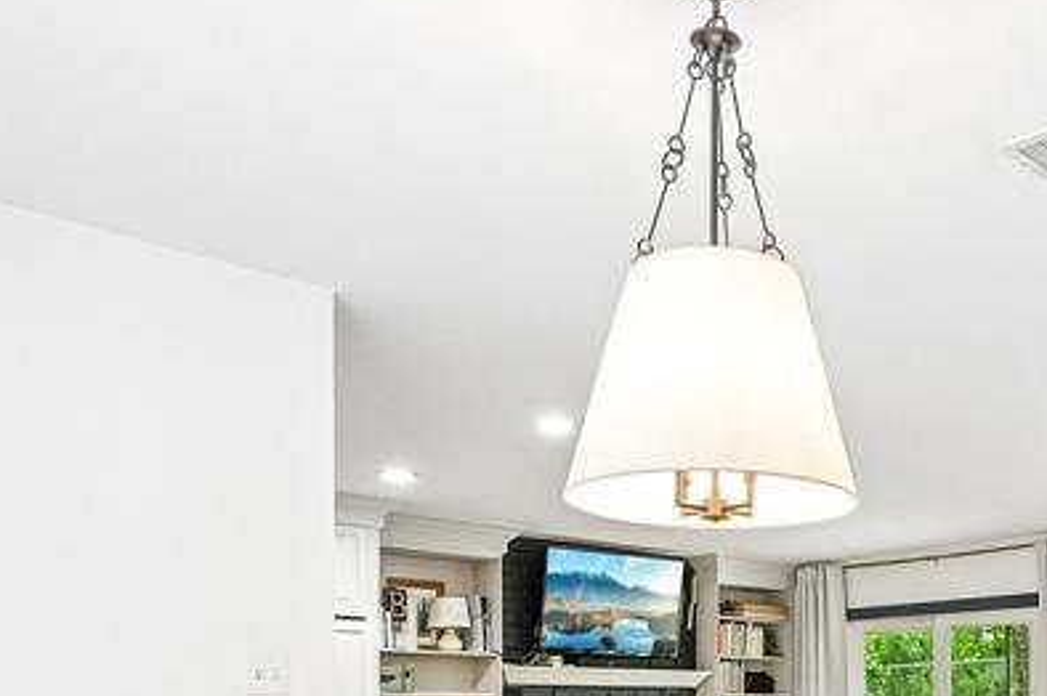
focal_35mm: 39
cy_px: 741
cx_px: 842
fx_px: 1133
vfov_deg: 30.9
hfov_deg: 46.9
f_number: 8
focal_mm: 10
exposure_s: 1/13
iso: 400
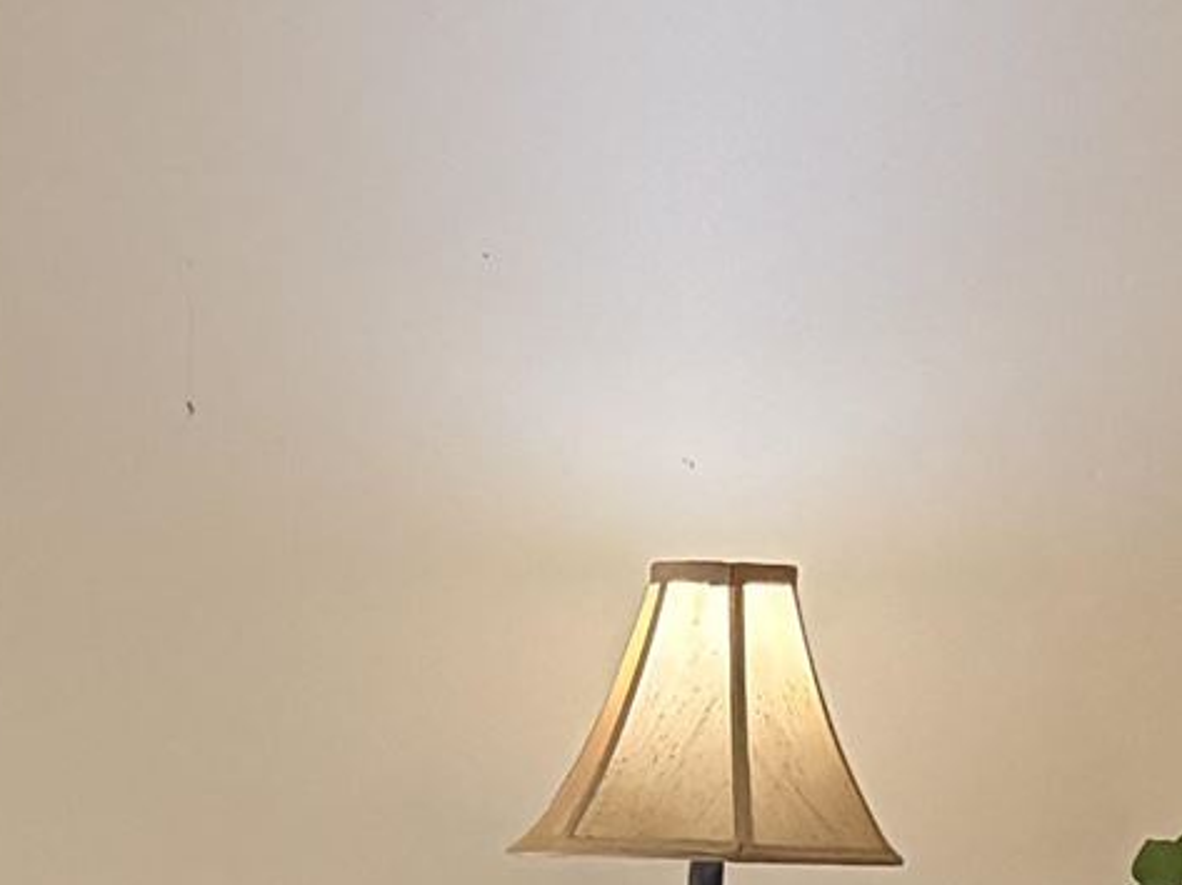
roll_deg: -1.6
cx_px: 162
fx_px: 5323
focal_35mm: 156
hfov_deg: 12.6
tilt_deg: -9.8
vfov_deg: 8.6
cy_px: 2195
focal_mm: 6.76
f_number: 1.78
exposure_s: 1/60
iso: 640
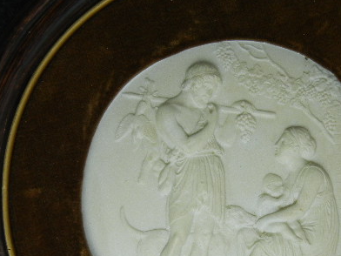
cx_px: 240
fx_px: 483
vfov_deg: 29.1
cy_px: 198
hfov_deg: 38.3
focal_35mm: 49
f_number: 3.5
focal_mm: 5.4
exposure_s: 1/59.1
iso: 400
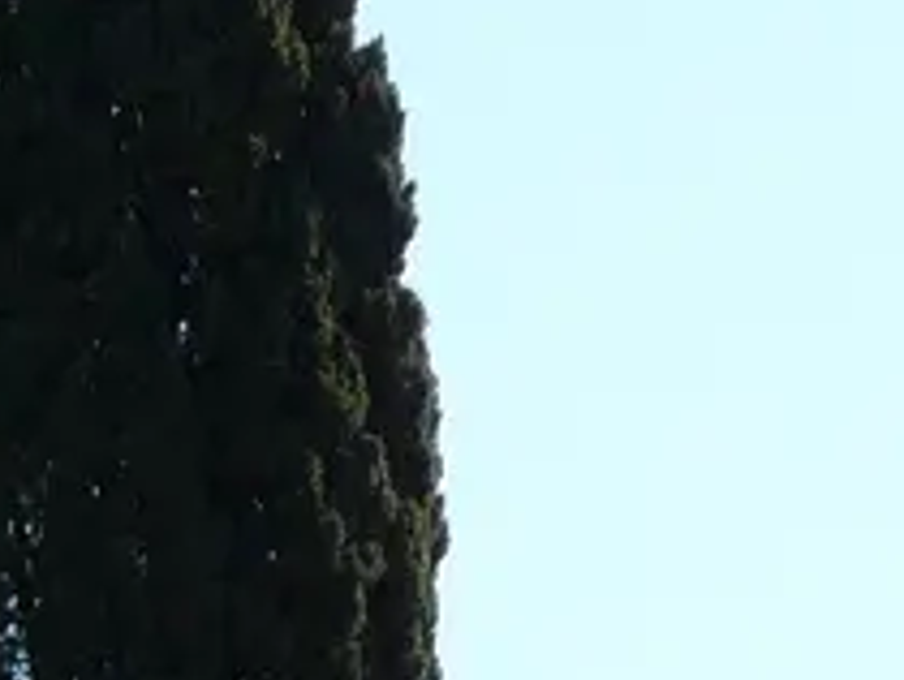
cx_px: 232
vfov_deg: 3.0
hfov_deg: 4.0
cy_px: 1218
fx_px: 12889
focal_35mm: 493
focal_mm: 13.3
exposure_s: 1/320
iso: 100
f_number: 5.6
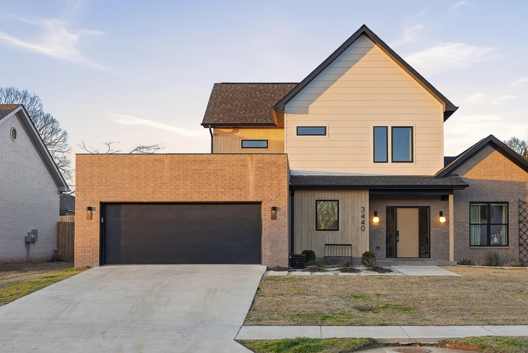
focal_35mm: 41
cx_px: 308
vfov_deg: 32.6
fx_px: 602
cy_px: 198
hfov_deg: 47.2
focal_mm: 35
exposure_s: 1/125
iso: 250
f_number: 9
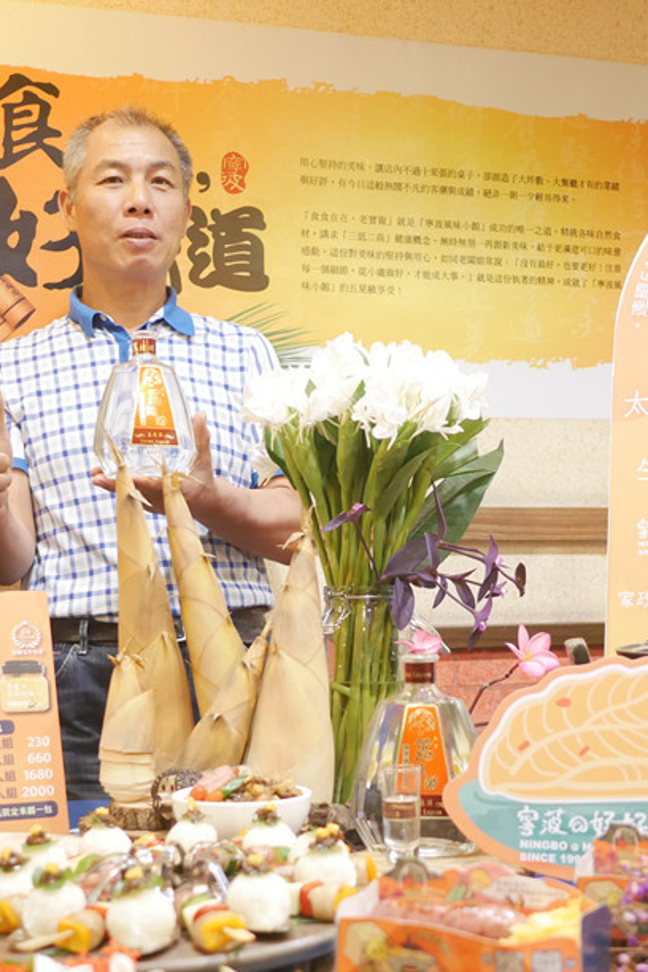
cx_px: 318
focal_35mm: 51
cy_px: 578
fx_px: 1377
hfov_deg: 26.5
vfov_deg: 38.7
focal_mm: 15
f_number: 1.7
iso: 1250
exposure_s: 1/60
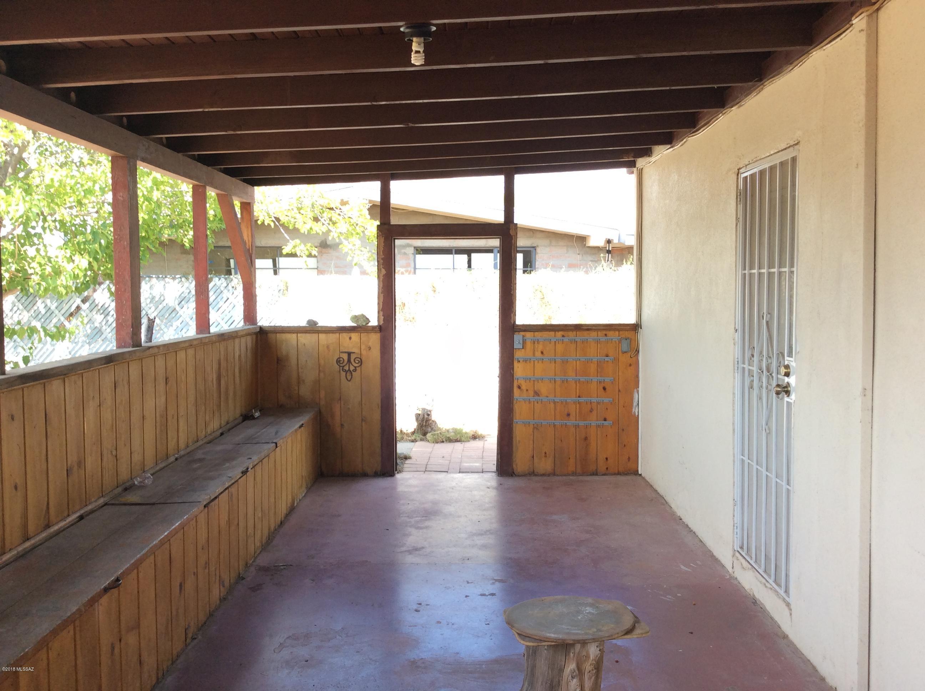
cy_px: 346
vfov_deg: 44.1
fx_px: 854
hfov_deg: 56.9
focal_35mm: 32
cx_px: 462
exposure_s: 1/123
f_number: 2.4
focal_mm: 3.3
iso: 32
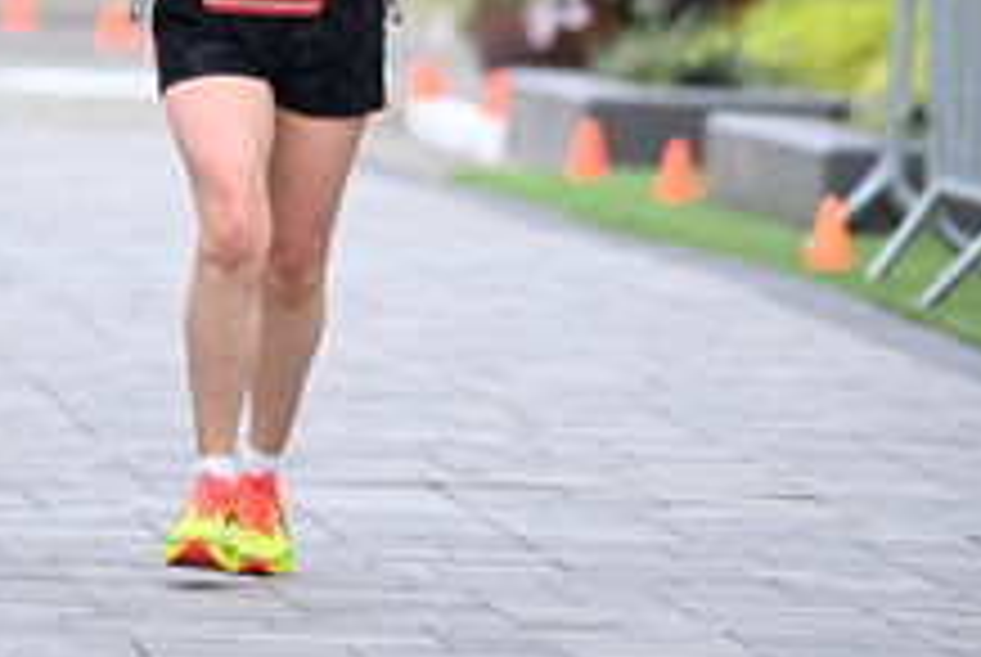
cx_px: 272
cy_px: -243
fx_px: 13752
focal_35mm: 504
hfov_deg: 4.1
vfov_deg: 2.7
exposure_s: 1/1250
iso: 640
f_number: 2.8
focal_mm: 200
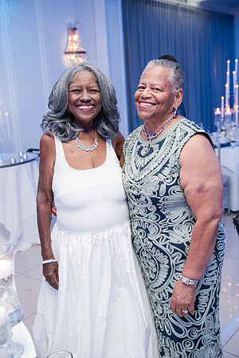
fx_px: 398
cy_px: 179
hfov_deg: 33.4
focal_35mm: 40
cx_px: 120
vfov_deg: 48.5
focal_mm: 40
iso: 4000
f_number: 4
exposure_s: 1/250
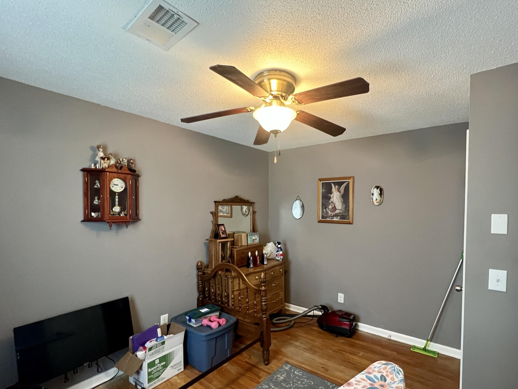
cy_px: 218
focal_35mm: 16
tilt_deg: -2.8
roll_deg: -0.7
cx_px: 292
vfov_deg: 77.8
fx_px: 239
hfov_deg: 94.0
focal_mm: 1.57
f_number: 1.8
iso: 640
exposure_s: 1/60
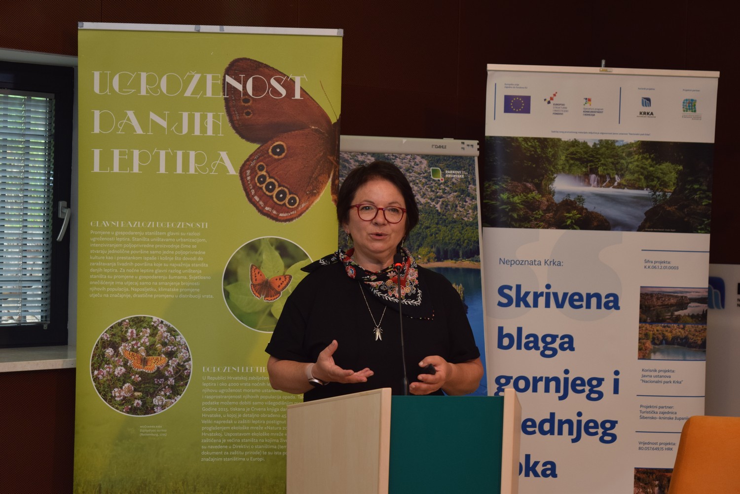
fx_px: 1696
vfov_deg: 16.6
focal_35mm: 82
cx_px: 370
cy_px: 247
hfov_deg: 24.6
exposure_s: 1/60
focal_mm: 55
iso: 400
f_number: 5.6
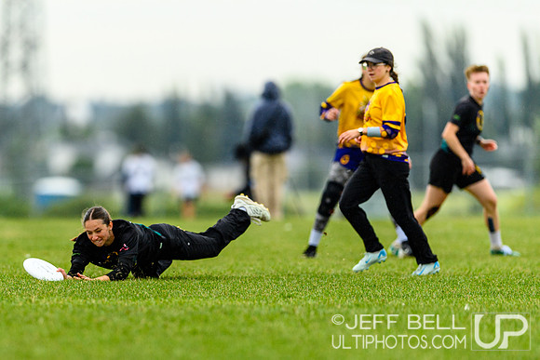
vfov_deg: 2.1
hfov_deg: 3.1
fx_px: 9847
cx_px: 135
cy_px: 256
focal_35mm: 656
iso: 250
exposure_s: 1/1250
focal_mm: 400
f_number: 3.2
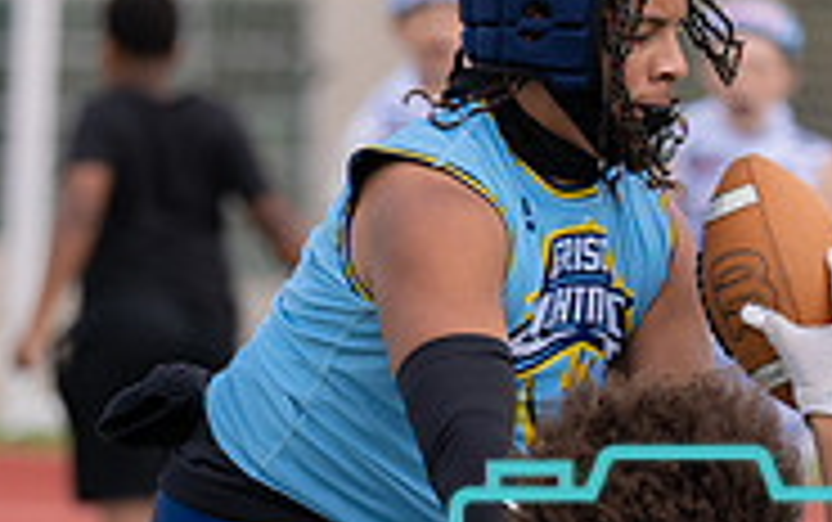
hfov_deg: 3.8
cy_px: 572
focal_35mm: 550
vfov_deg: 2.4
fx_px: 12482
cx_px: 408
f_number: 2.8
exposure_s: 1/1250
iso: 100
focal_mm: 126
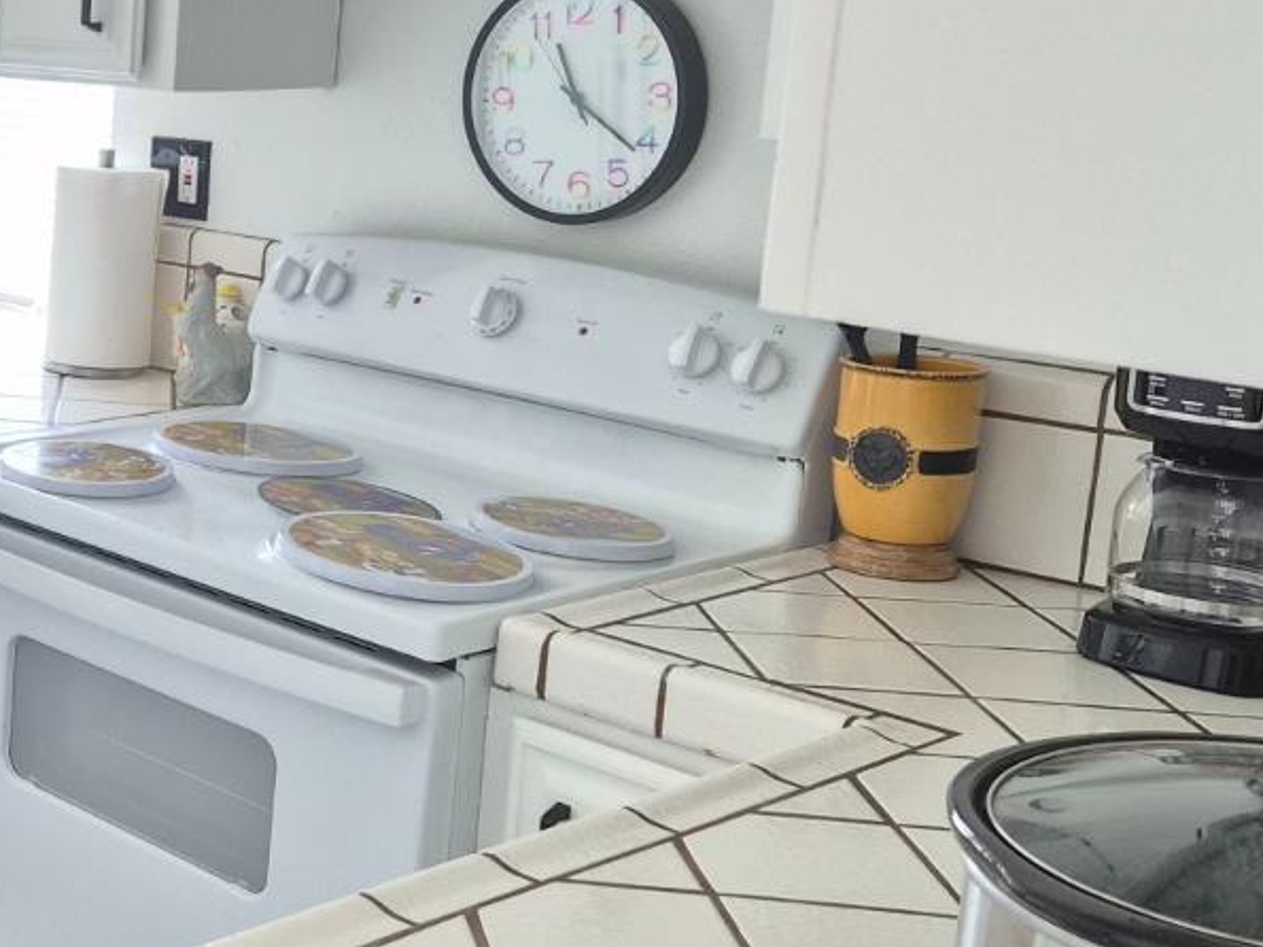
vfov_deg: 25.2
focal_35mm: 58
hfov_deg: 29.2
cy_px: 360
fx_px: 2116
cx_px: -202
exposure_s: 1/120
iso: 400
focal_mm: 5.4
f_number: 1.8
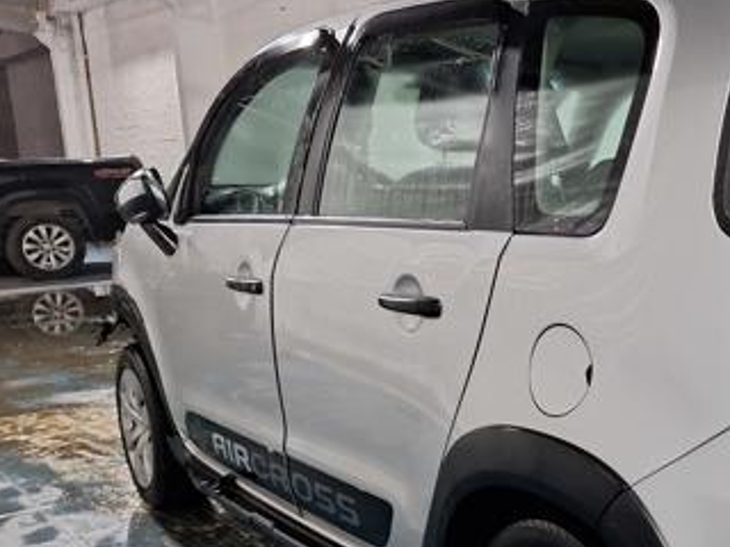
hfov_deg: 38.1
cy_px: 383
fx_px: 970
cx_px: 675
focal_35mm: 46
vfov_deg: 31.2
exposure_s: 1/40
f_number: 1.8
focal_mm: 5.54
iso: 250
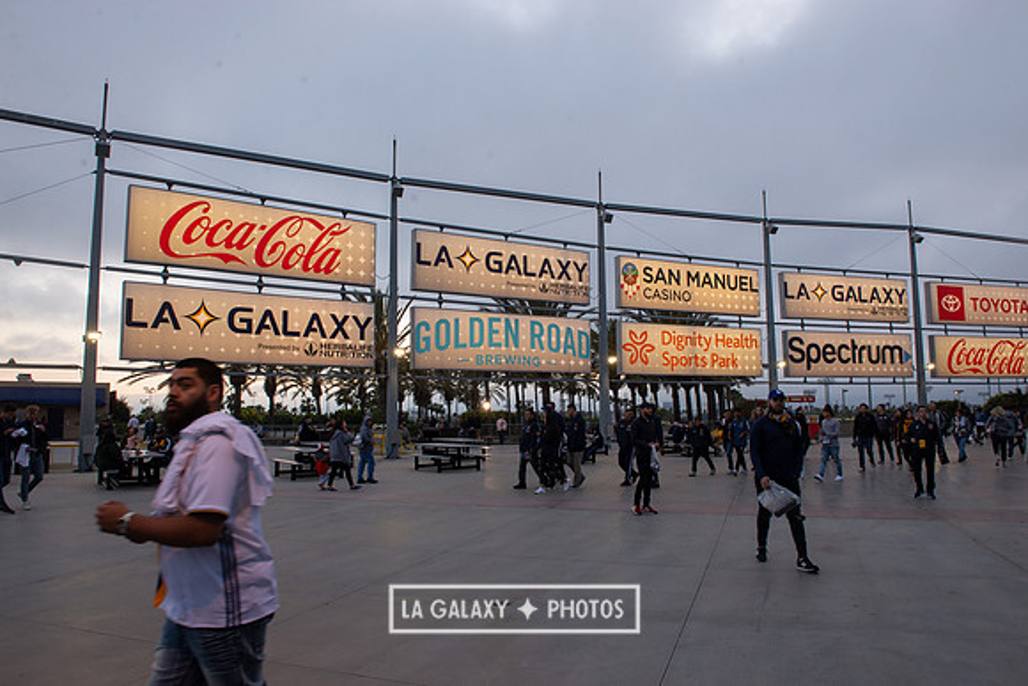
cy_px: 343
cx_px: 514
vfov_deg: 53.2
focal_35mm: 24
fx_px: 685
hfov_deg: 73.7
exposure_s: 1/80
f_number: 11
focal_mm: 24
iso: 400
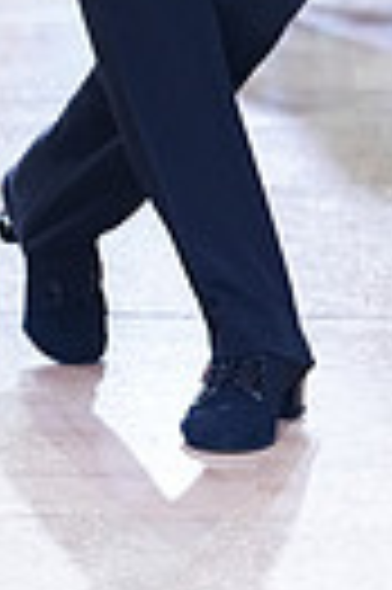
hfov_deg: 4.4
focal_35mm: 310
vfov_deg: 6.5
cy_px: -455
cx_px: -250
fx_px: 5076
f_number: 2.8
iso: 800
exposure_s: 1/400
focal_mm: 70
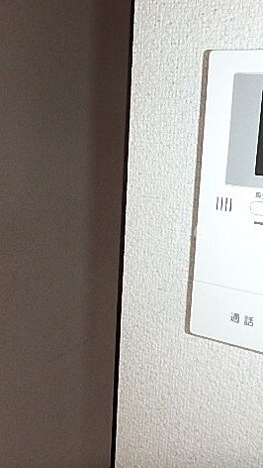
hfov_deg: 35.5
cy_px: 232
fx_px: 384
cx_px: 239
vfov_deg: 62.6
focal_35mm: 31
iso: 400
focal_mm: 3.7
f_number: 3.5
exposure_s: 1/30
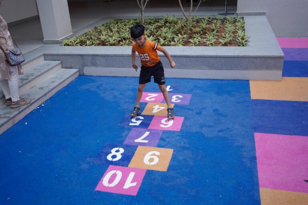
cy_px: 102
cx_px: 154
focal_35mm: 35
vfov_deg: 37.9
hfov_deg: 54.4
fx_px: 299
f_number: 2.5
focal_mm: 35
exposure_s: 1/200
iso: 250
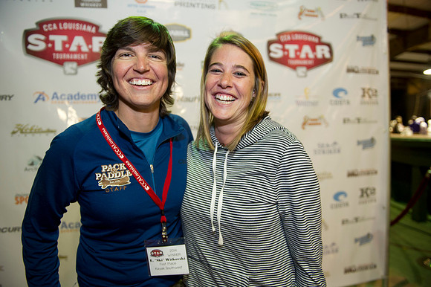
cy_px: 144
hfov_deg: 73.8
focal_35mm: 24
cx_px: 216
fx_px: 287
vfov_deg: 53.1
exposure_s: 1/60
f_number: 2.8
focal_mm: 24
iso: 1250
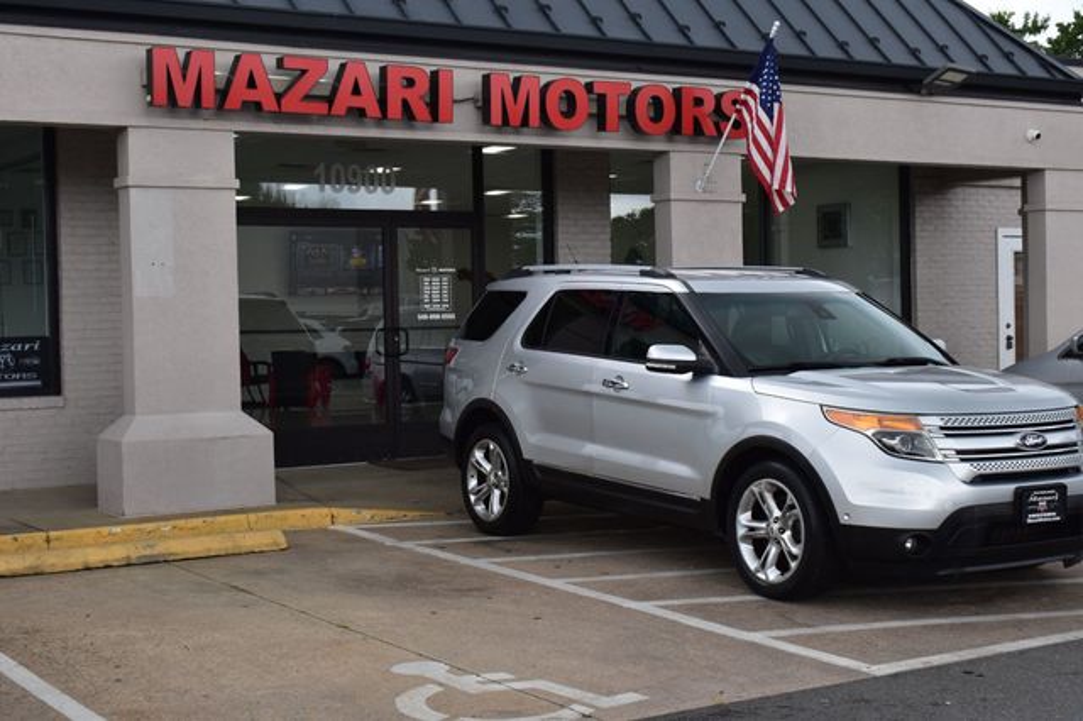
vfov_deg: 25.0
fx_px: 1624
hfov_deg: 36.9
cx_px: 542
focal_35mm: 54
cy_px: 360
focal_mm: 36
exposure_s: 1/250
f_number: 10
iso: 400
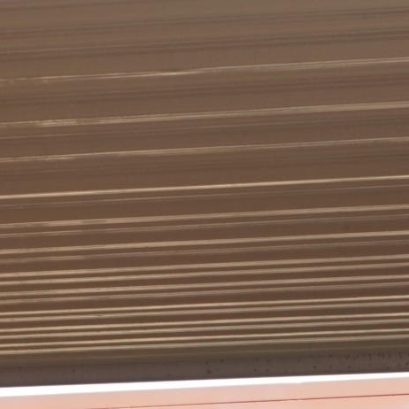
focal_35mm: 240
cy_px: 868
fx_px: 3205
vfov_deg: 7.0
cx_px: 222
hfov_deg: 7.3
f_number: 5.6
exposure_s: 1/80
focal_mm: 29
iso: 100
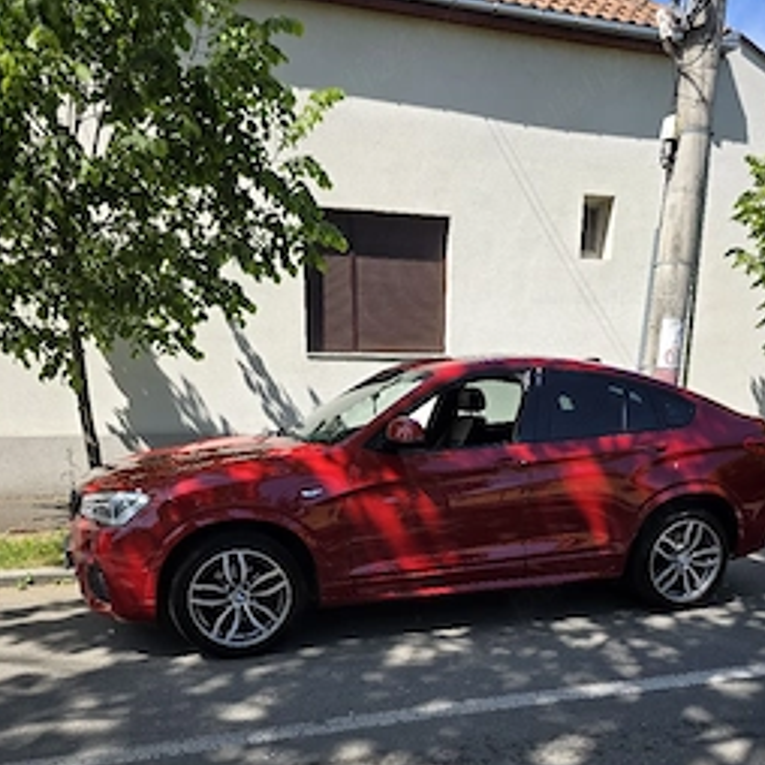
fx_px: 800
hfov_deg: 51.0
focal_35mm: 32
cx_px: 431
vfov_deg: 48.9
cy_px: 581
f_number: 1.7
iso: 80
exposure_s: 1/3333
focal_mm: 6.3
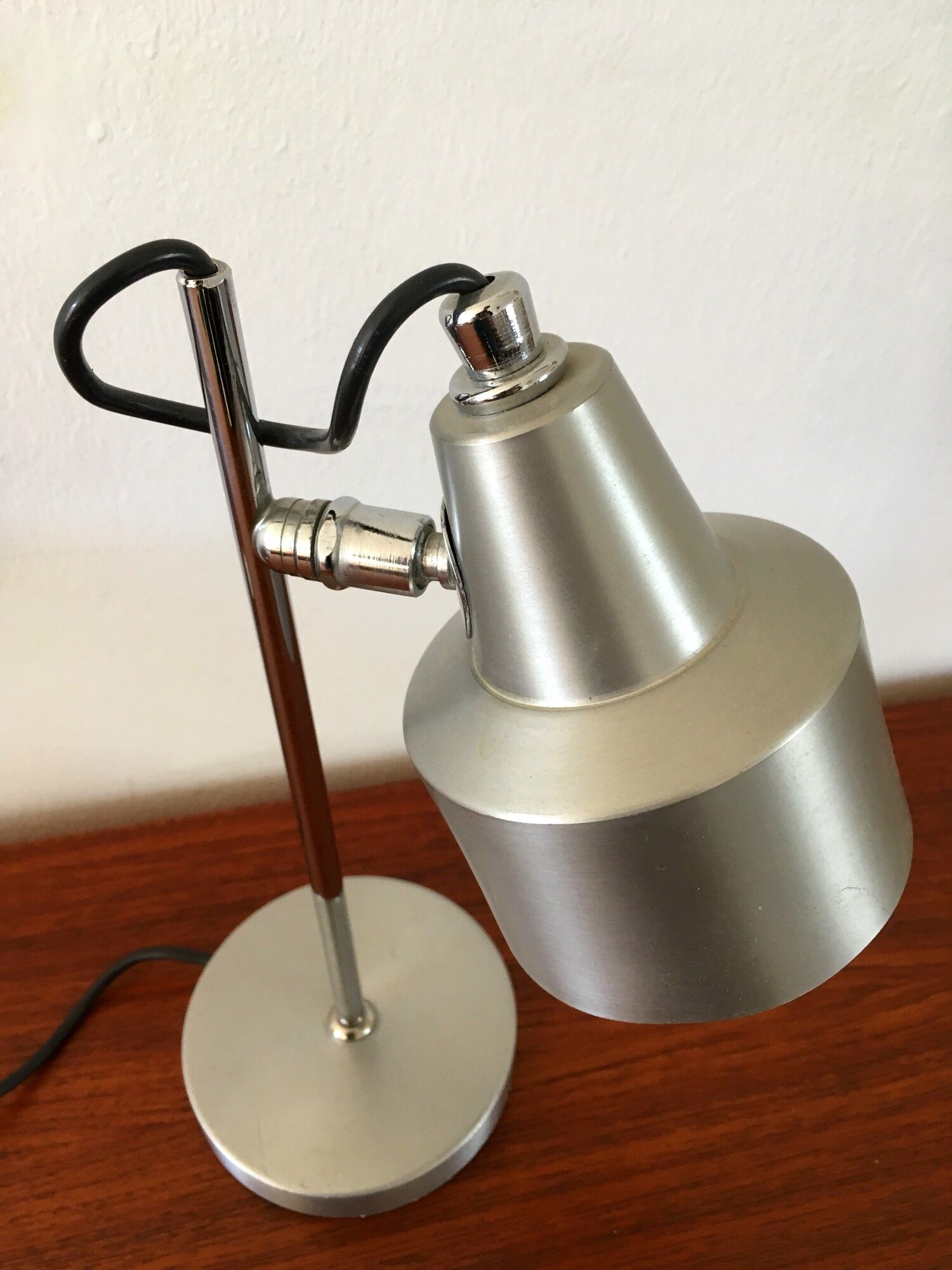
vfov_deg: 61.7
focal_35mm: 29
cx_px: 476
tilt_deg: -46.1
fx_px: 1063
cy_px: 635
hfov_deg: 48.2
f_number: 2.2
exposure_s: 1/33
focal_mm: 4.15
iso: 100
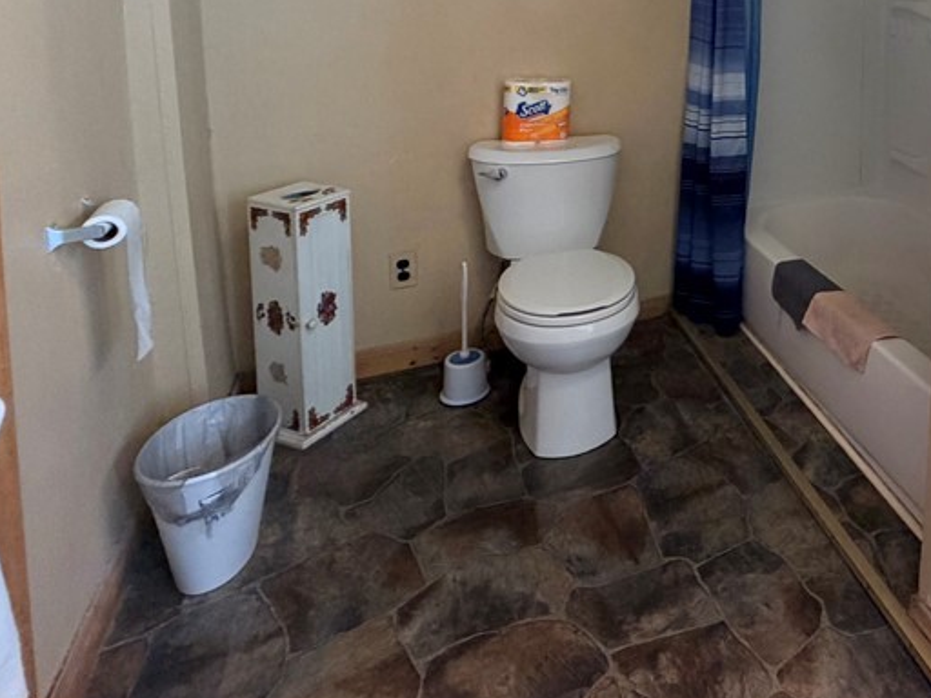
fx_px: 753
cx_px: 840
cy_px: 49
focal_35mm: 28
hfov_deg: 55.0
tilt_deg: -5.9
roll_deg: -2.1
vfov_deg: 44.5
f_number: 2.2
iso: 320
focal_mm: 2.22
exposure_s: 1/60
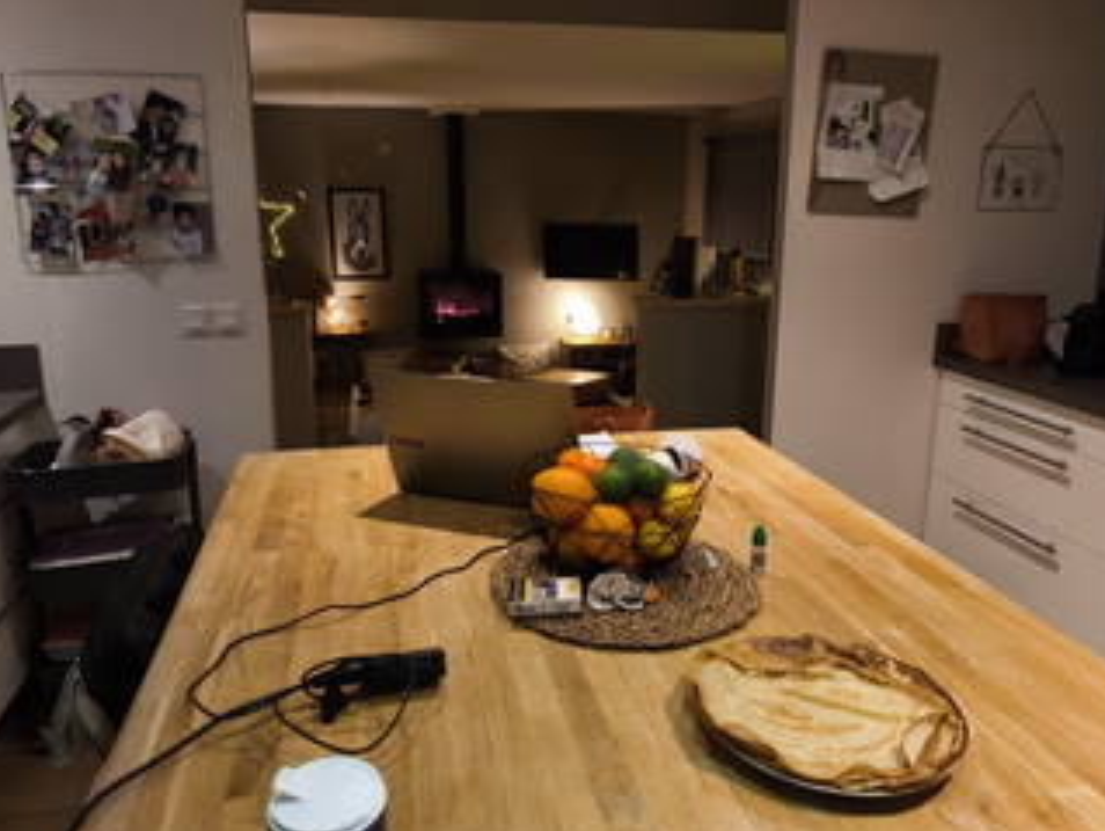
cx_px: 549
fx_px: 831
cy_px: 376
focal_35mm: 26
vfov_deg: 53.0
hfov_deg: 67.3
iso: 400
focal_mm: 6.57
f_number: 1.6
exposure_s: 1/50
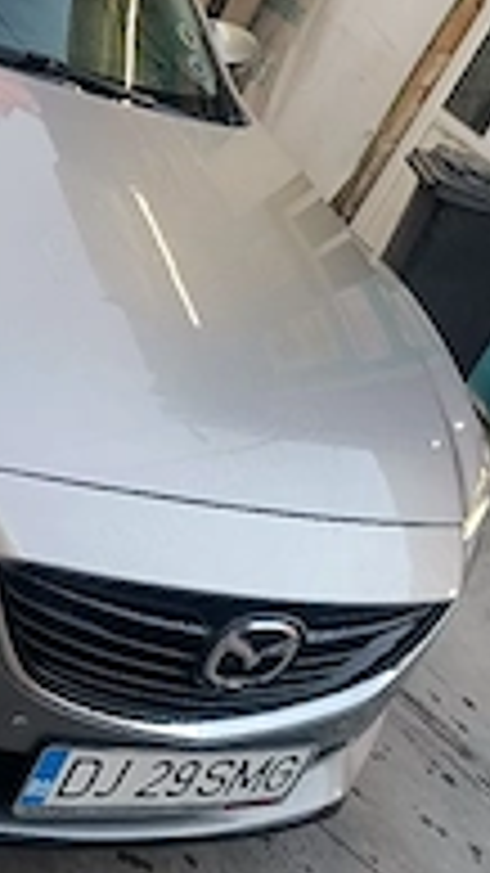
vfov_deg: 37.5
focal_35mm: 54
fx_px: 1248
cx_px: -81
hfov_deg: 20.9
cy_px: 212
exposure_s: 1/101
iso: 413
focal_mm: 5.59
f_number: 1.88
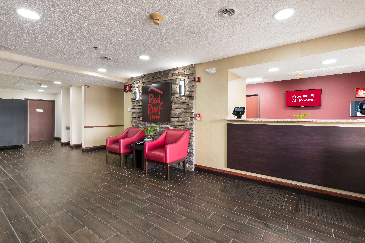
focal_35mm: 17
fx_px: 172
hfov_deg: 93.1
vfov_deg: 70.5
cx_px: 194
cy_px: 124
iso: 320
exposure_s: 1/1.67
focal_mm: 16
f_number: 8
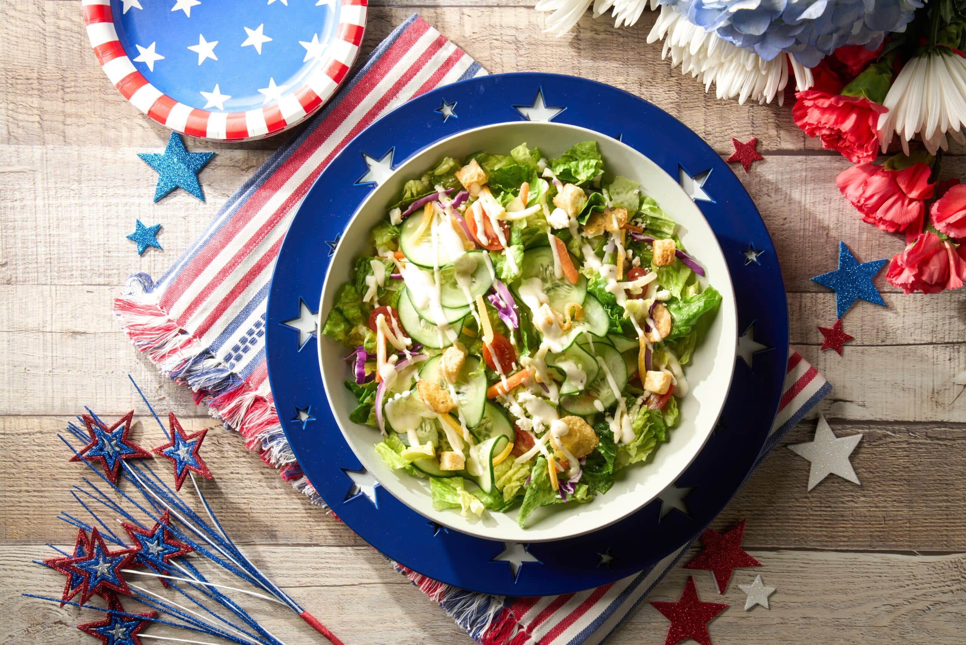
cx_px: 483
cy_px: 322
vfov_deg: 28.7
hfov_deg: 41.9
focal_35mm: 47
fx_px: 1261
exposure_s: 1/25
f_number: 11
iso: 640
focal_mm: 47
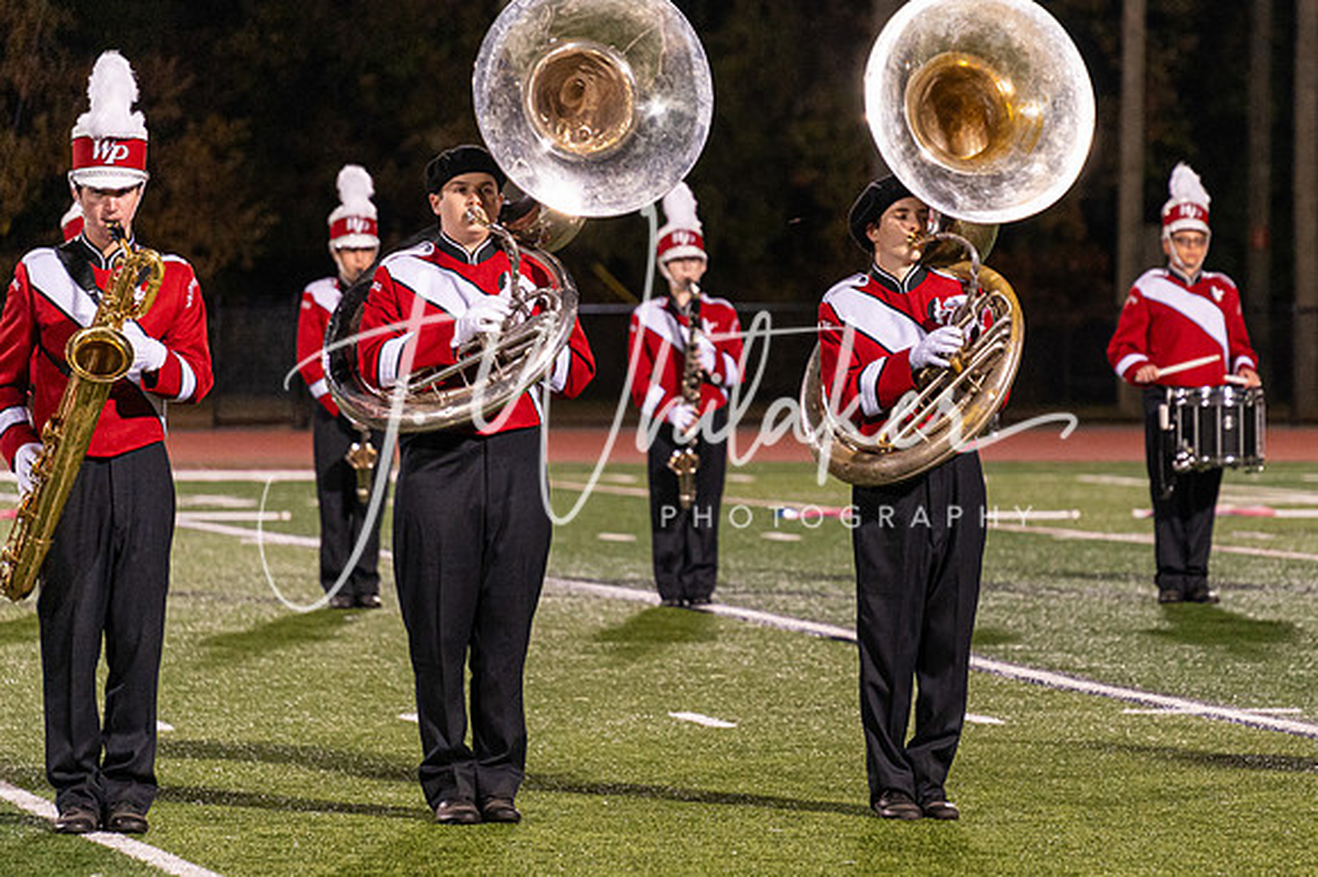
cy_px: 614
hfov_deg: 9.6
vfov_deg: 6.4
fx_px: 7848
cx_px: 940
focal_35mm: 215
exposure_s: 1/200
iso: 3200
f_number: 4
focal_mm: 150
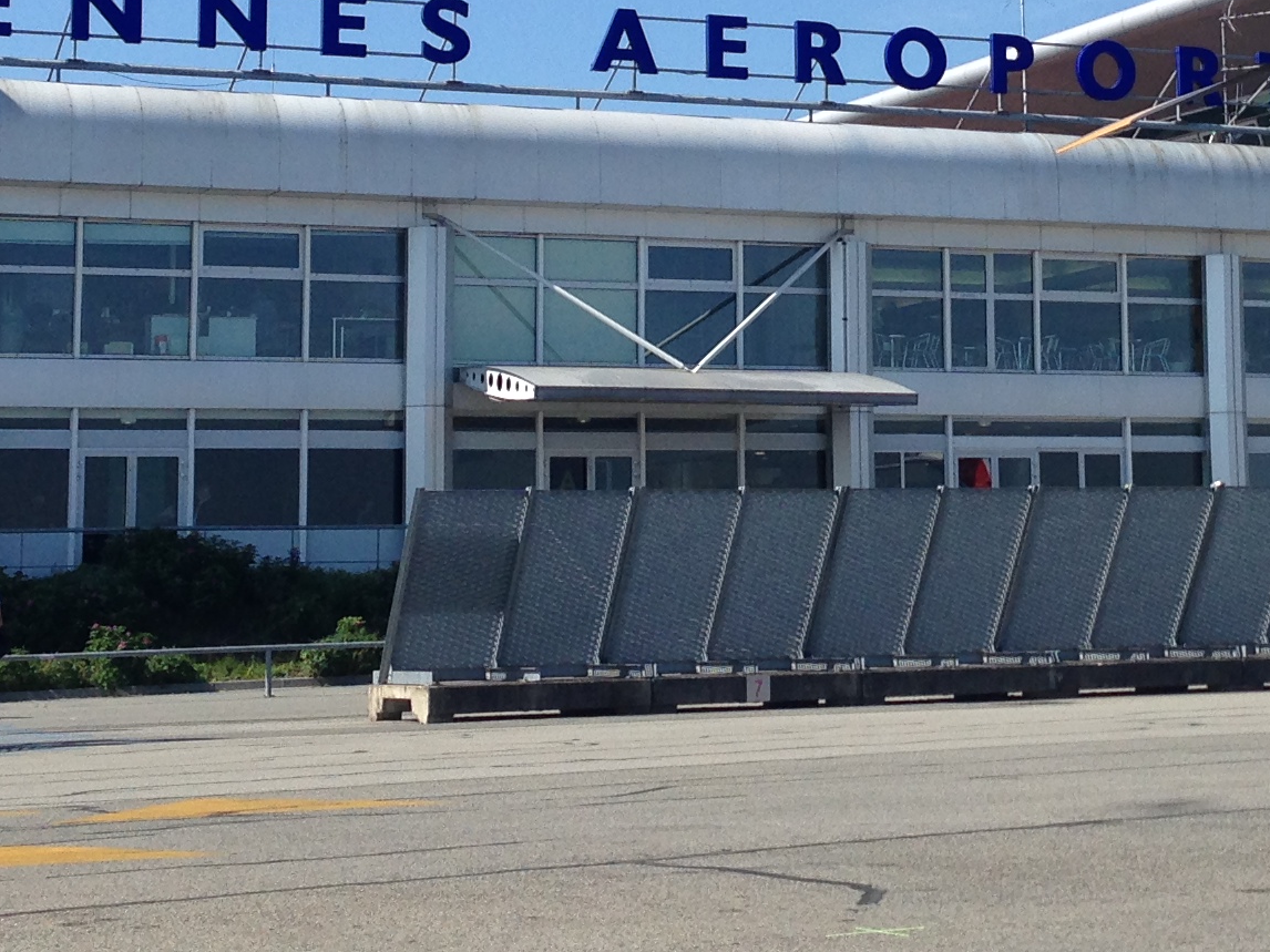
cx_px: 903
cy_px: 74
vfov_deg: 15.5
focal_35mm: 94
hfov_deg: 20.8
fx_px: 3448
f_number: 2.4
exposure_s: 1/1466
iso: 50
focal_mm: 4.12
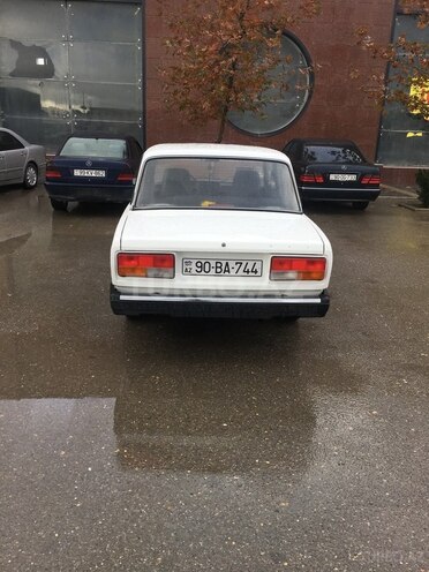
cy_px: 286
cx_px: 214
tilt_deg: -16.6
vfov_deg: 61.7
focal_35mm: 29
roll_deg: -1.0
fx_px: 479
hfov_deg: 48.2
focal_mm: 4.15
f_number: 2.2
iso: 25
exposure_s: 1/513
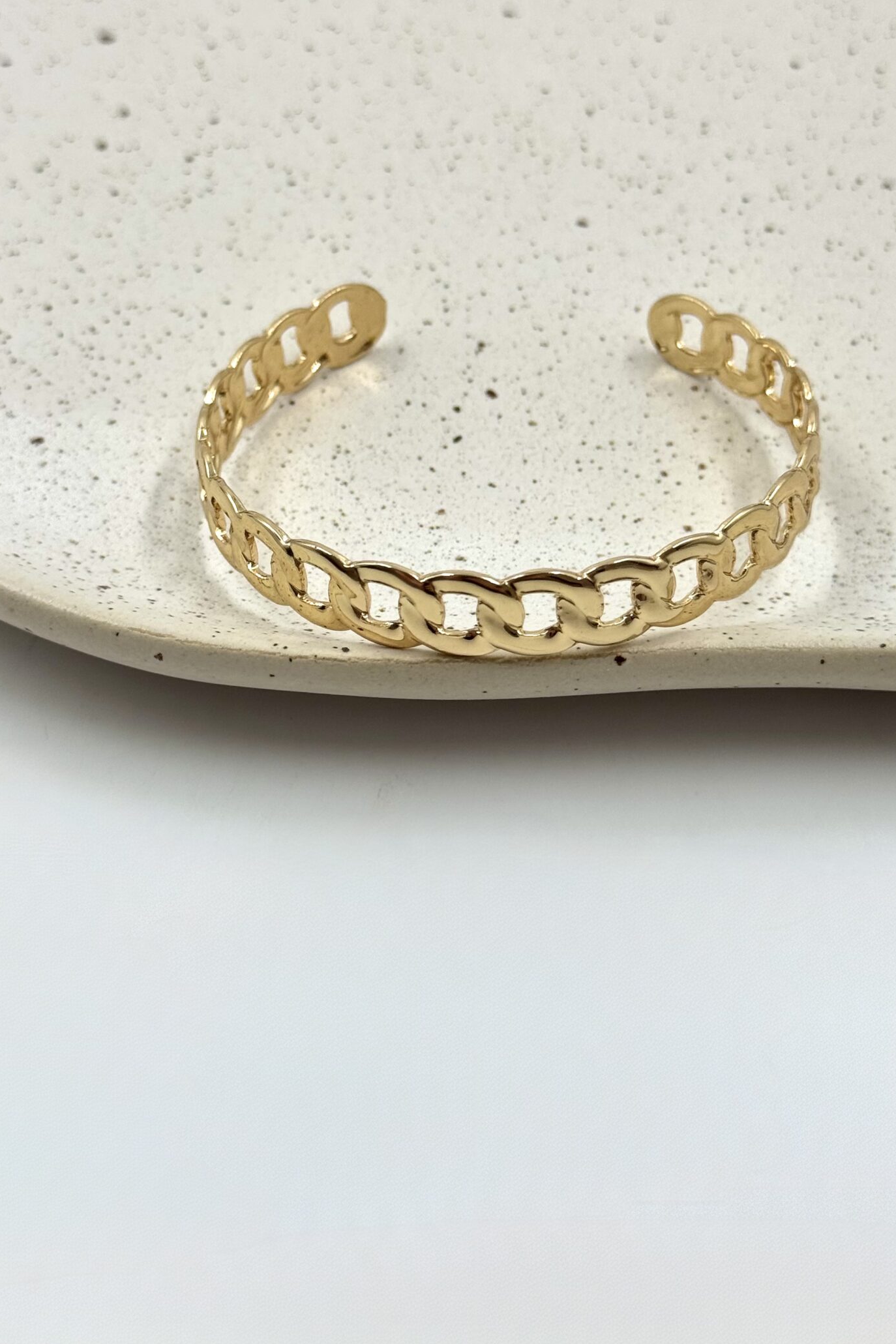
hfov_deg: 21.9
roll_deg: +0.4
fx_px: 2314
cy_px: 531
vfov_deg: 32.3
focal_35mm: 62
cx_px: 477
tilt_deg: -43.7
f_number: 1.78
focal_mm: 6.76
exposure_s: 1/1133
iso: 64
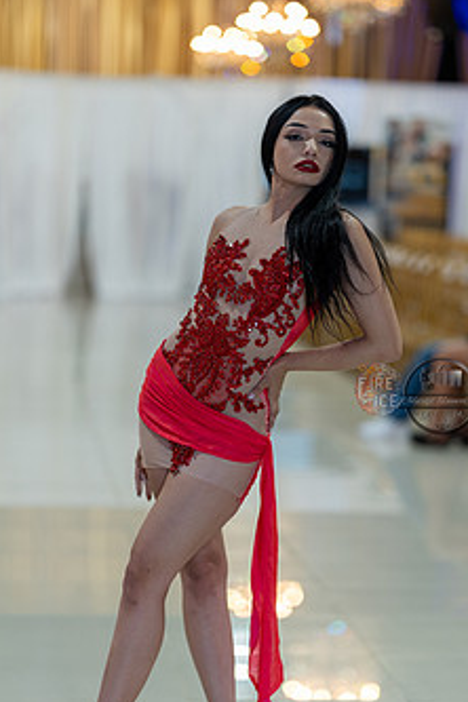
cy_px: 396
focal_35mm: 115
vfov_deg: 17.8
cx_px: 261
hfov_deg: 11.9
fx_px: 2242
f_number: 1.4
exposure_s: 1/160
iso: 125
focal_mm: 85
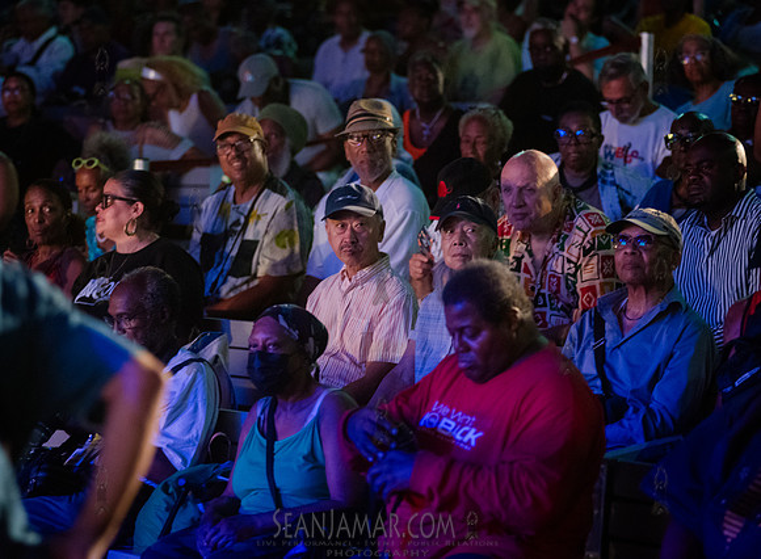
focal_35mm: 132
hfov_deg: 15.1
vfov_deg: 11.1
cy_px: 273
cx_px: 332
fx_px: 2875
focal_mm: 120
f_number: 3.2
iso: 6400
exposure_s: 1/125
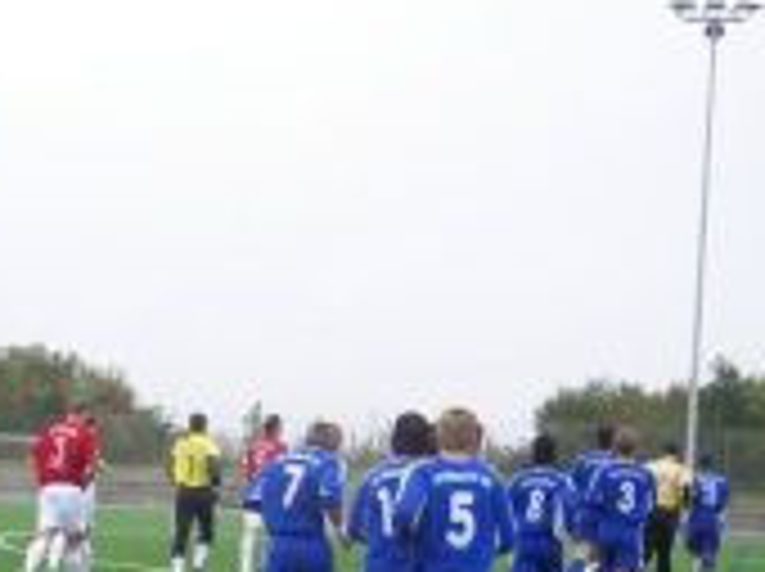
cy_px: 622
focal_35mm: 92
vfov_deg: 15.6
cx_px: 117
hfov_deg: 21.0
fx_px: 2030
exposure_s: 1/125
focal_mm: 8
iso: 100
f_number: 3.4
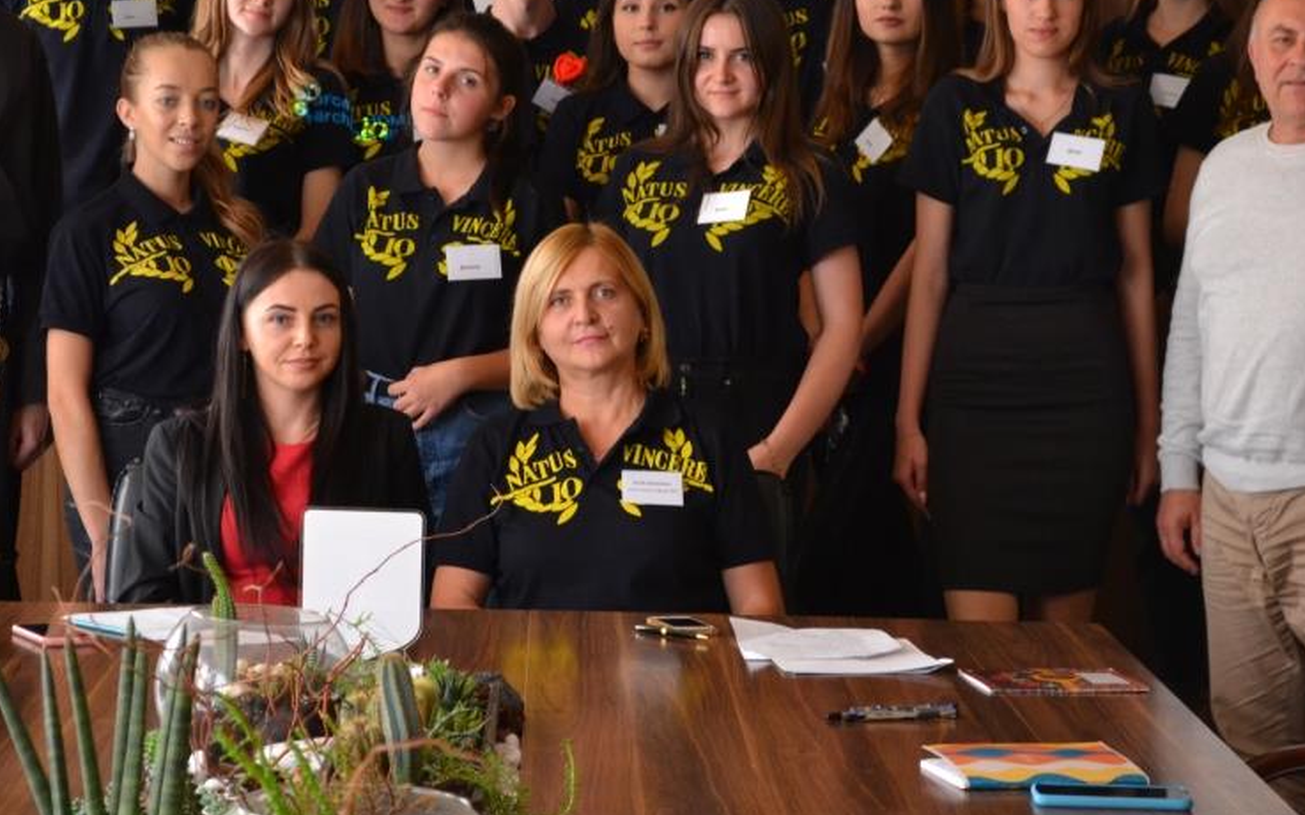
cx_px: 616
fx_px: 3626
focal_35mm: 102
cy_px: 238
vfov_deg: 12.8
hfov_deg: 20.4
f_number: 5.6
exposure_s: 1/60
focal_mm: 48
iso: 1400
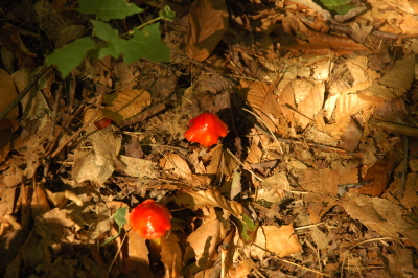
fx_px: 1218
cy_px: 139
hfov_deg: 19.5
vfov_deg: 13.0
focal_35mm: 105
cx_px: 209
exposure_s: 1/200
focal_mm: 70
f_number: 5.6
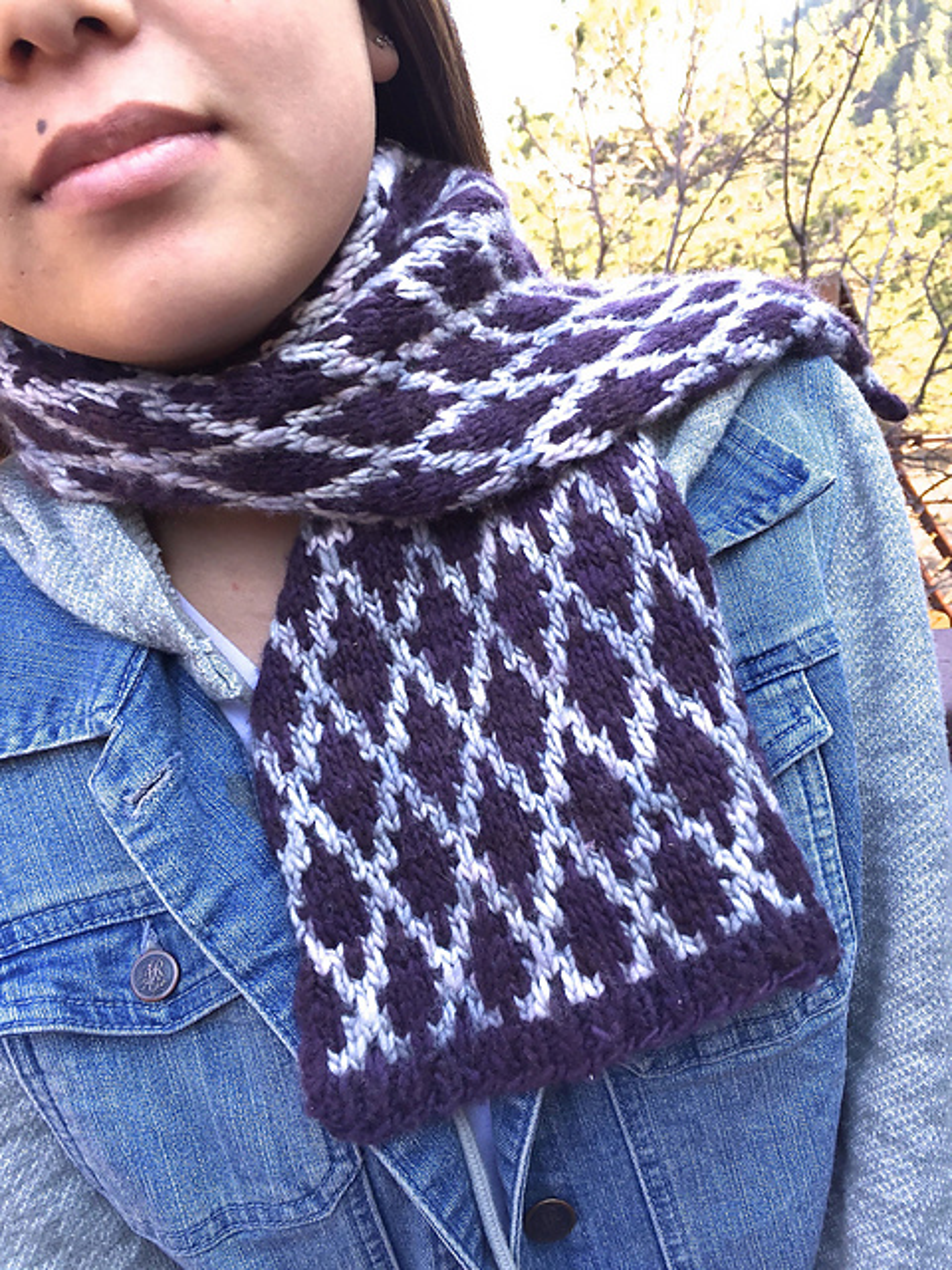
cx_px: 476
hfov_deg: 48.2
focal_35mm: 29
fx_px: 1063
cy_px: 635
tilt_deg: -18.4
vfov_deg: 61.7
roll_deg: +19.6
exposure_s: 1/120
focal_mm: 4.15
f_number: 2.2
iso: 40
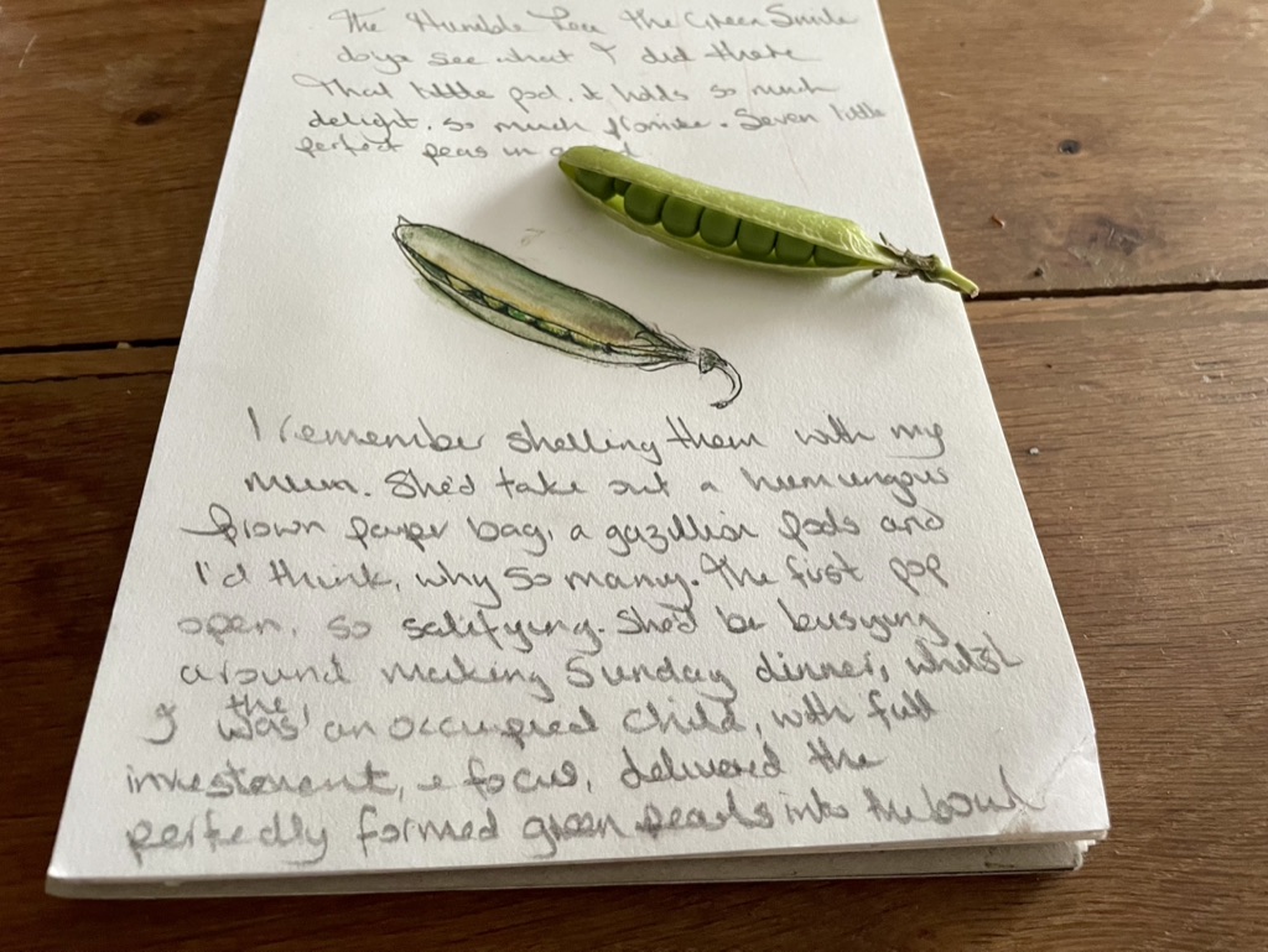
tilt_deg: -59.6
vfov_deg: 53.1
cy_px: 476
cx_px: 634
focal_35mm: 26
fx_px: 953
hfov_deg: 67.3
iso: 320
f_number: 1.6
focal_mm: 4.2
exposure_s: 1/60
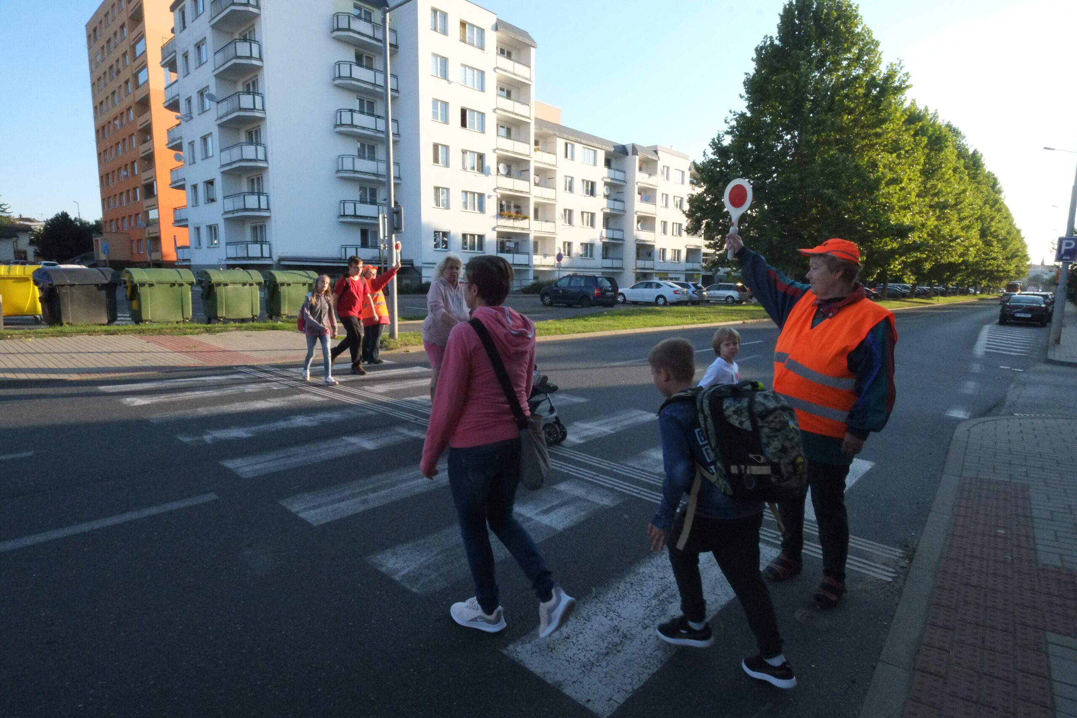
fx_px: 538
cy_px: 359
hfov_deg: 90.0
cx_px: 538
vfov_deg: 67.4
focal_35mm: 18
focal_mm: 12
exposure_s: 1/350
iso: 5000
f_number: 20
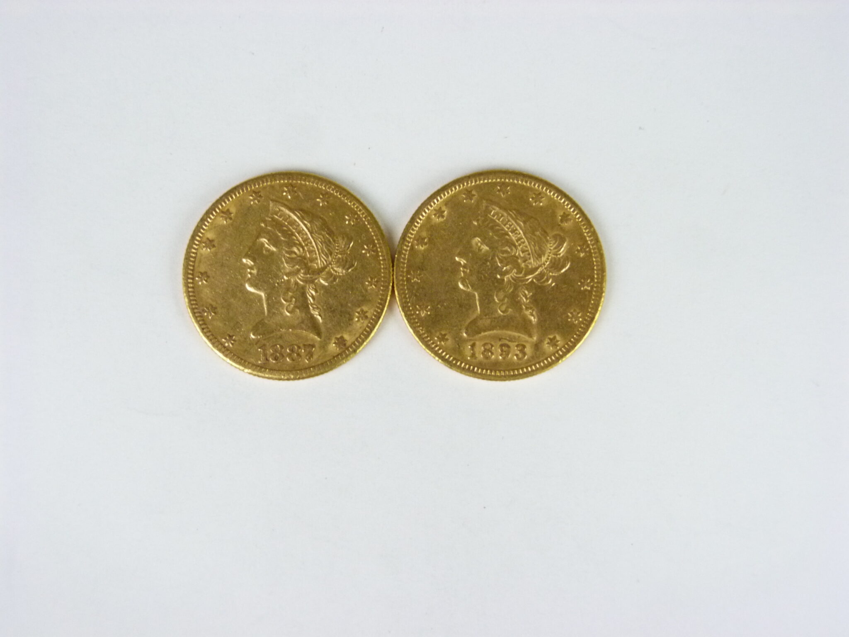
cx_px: 424
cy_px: 318
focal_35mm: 39
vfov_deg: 36.8
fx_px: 957
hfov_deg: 47.9
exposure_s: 1/50
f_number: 3.1
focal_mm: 7
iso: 400
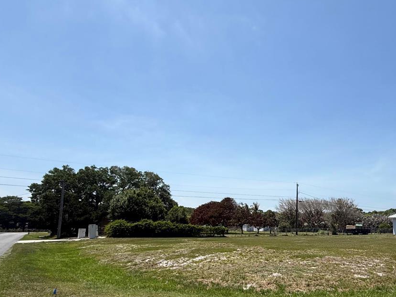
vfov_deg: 50.7
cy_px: 191
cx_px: 291
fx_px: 309
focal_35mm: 27
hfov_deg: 62.1
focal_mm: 2.22
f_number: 2.2
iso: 50
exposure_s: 1/2841
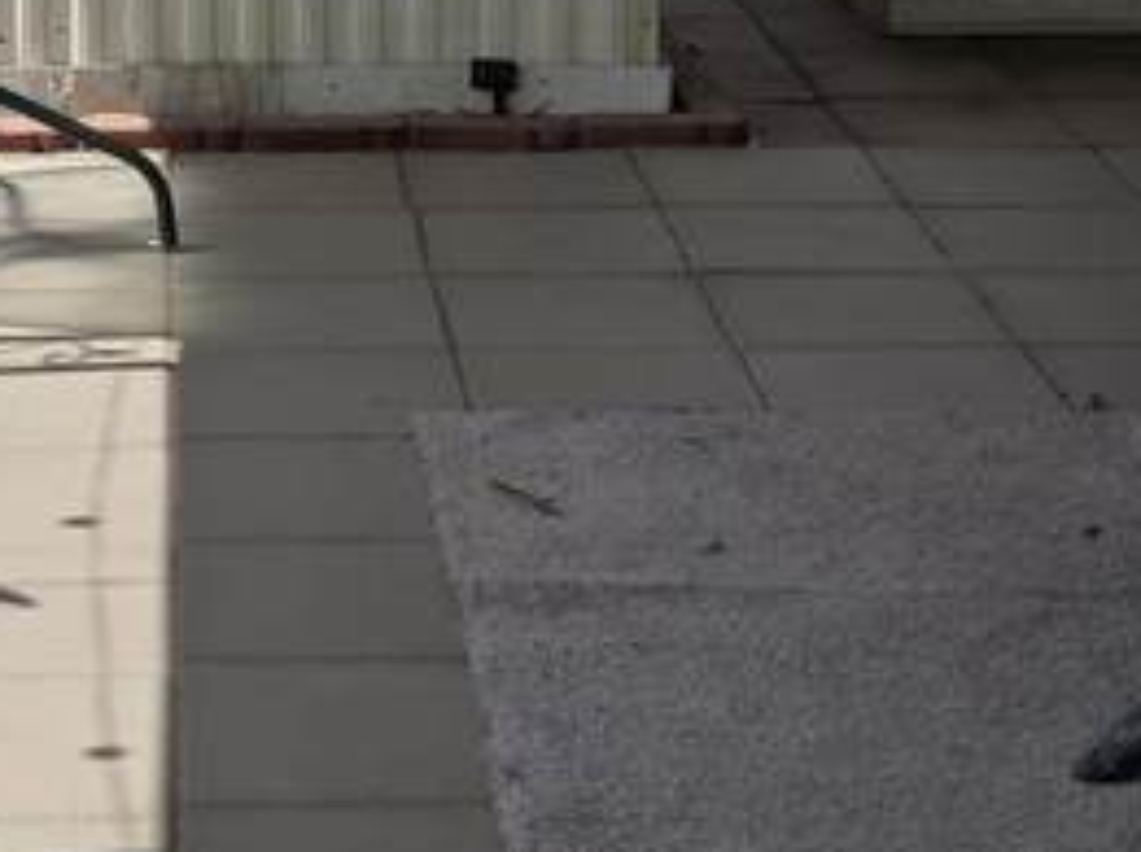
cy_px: -131
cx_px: 184
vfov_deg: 12.8
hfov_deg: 17.3
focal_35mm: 113
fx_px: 3720
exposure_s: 1/5447
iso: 80
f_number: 1.7
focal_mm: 6.3
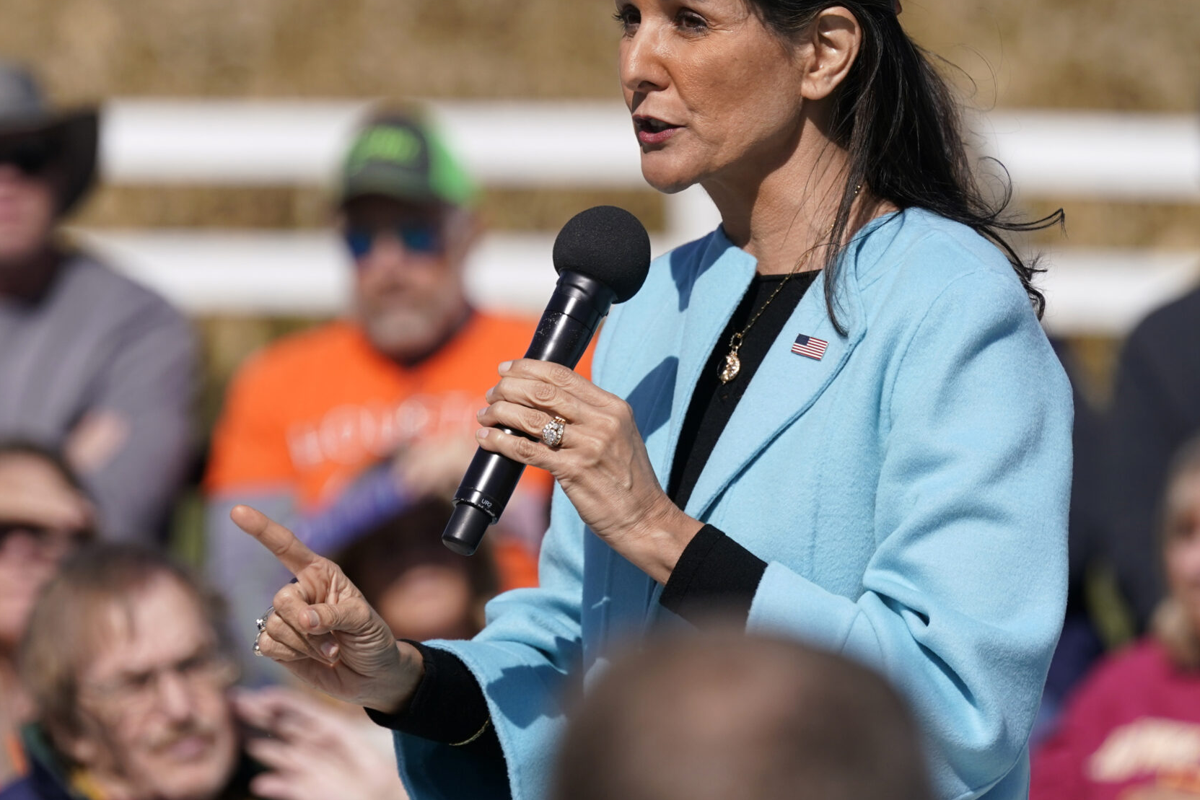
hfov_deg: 4.8
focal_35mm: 431
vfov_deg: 3.2
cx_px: 512
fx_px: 14367
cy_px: 386
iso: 400
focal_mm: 280
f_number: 5.6
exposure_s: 1/3200
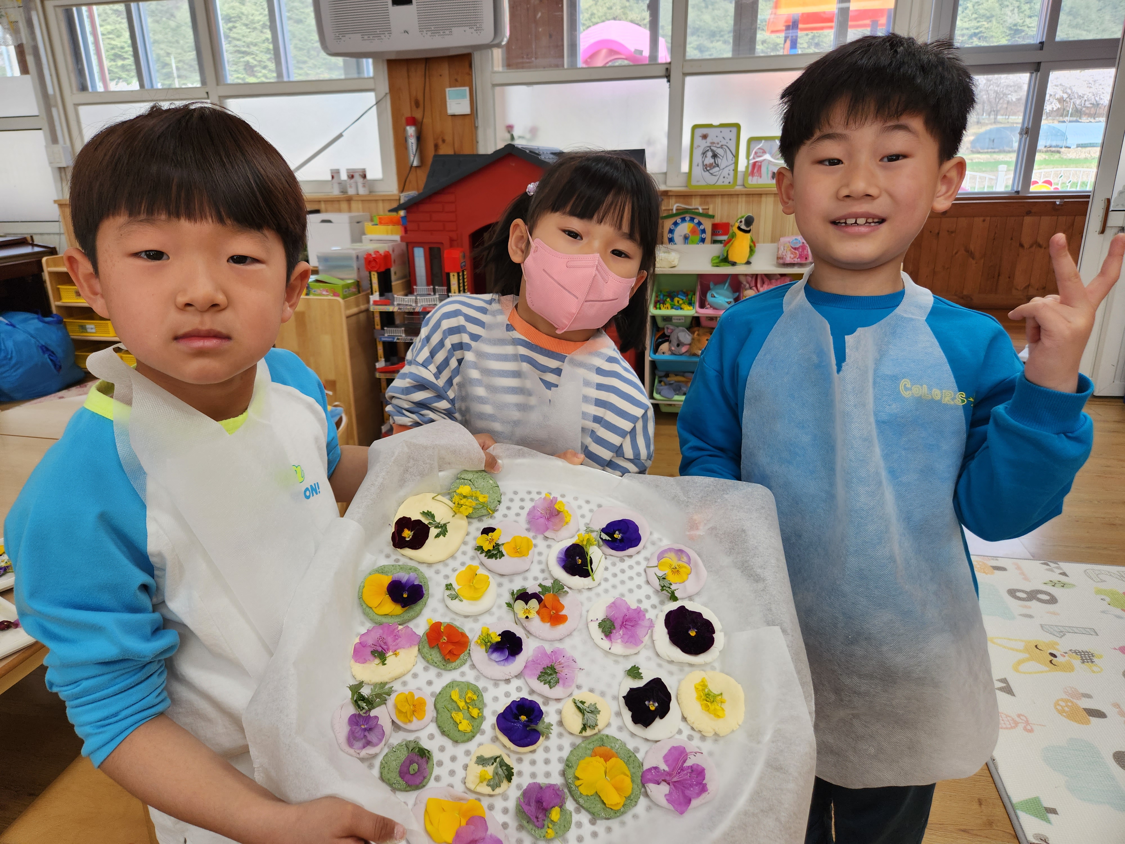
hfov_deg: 73.9
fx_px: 747
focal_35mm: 23
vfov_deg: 58.9
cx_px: 562
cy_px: 422
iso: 50
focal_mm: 5.4
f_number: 1.8
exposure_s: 1/120
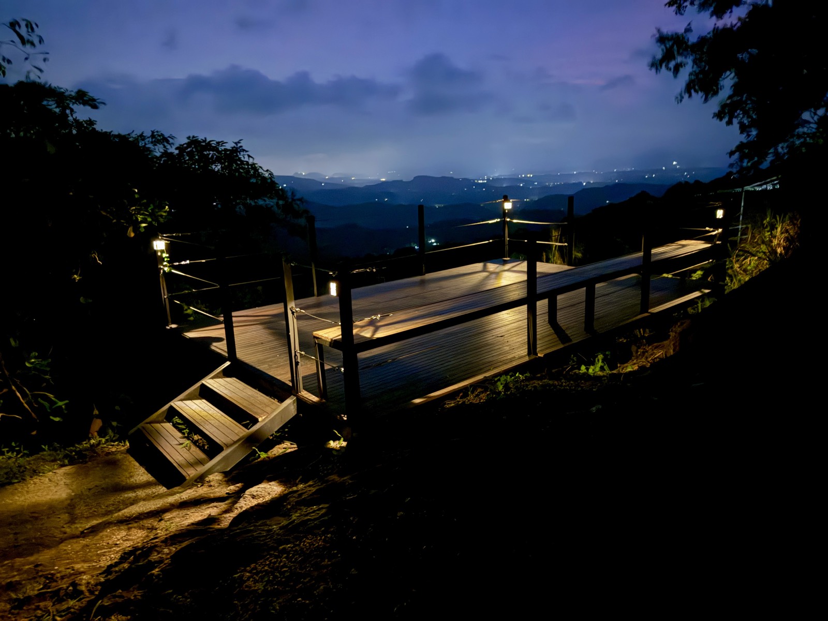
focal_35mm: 24
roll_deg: +2.9
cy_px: 310
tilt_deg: -15.0
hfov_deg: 71.6
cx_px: 414
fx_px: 574
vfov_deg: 56.8
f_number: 1.78
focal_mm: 6.76
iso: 8000
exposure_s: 1
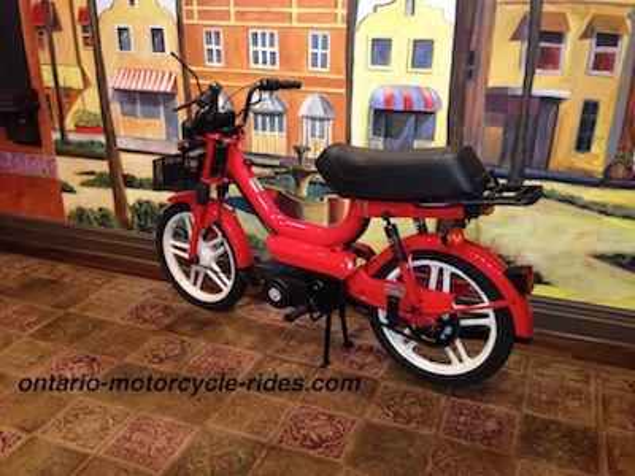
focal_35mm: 33
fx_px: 605
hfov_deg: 55.4
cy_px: 238
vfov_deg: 42.9
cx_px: 318
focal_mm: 4.13
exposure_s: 1/16
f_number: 2.4
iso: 400
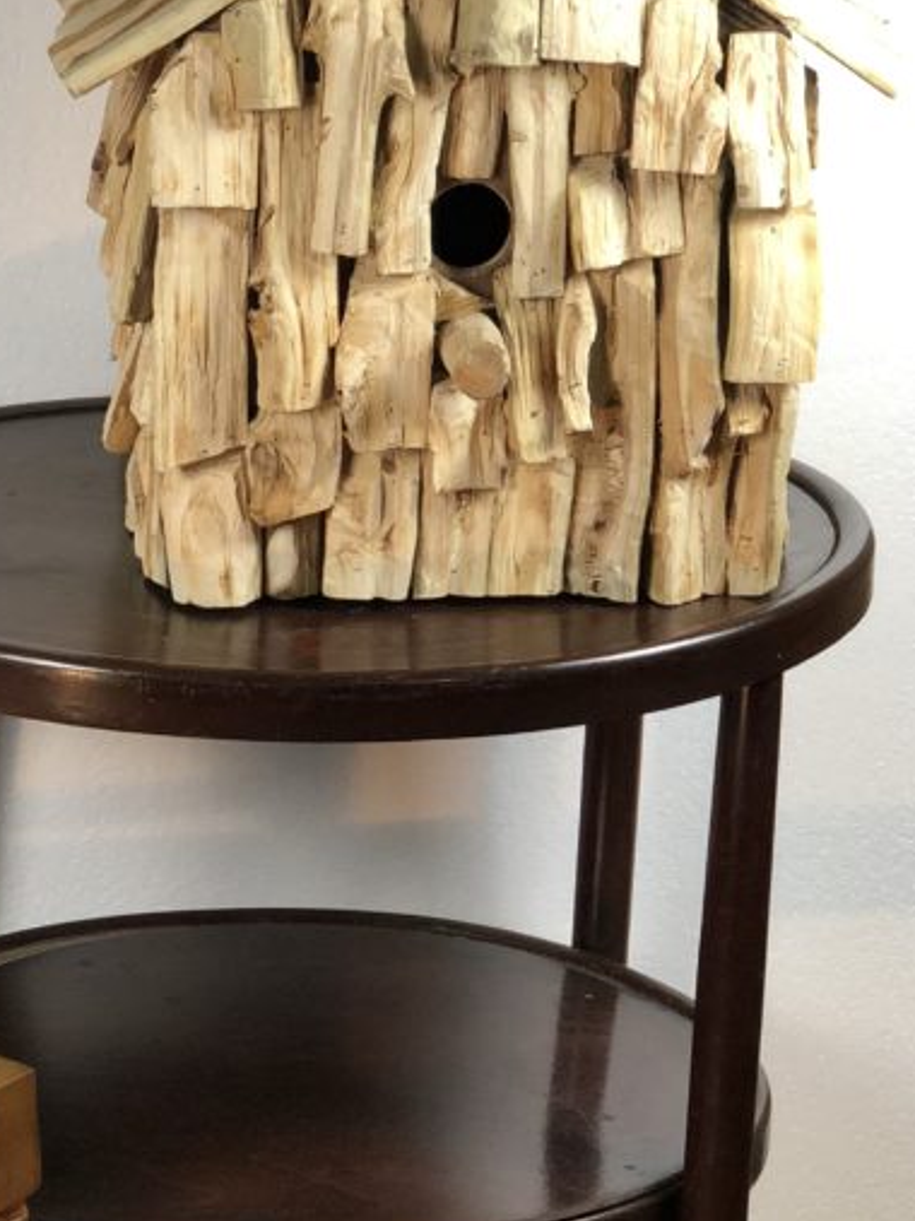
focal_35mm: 105
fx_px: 3702
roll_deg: -0.2
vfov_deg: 18.7
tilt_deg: -22.2
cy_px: 785
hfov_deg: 14.0
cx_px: 84
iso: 100
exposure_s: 1/50
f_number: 2.4
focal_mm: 6
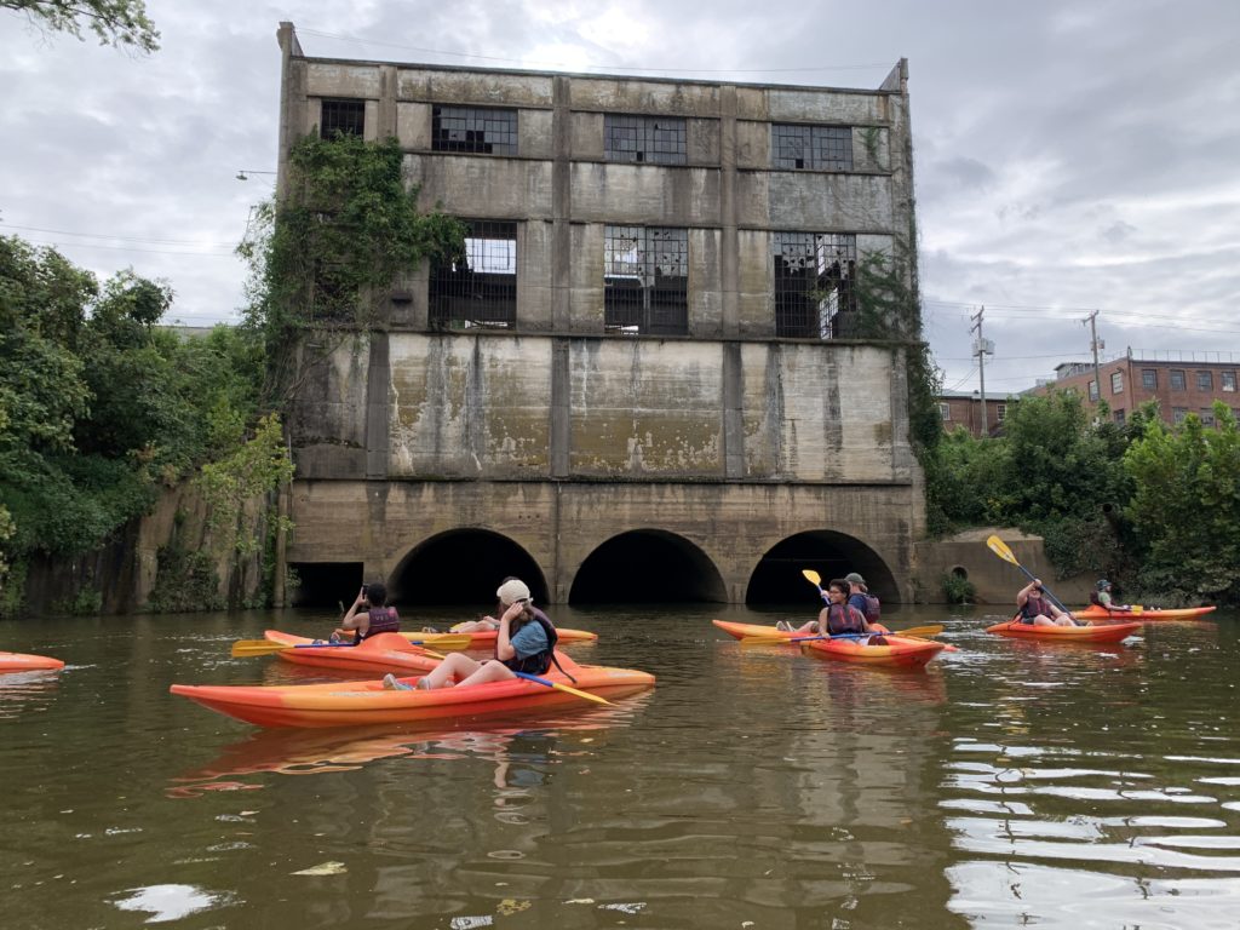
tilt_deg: +8.6
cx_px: 620
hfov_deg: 67.3
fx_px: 931
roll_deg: -0.4
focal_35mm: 26
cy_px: 465
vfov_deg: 53.1
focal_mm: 4.25
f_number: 1.8
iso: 25
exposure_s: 1/802
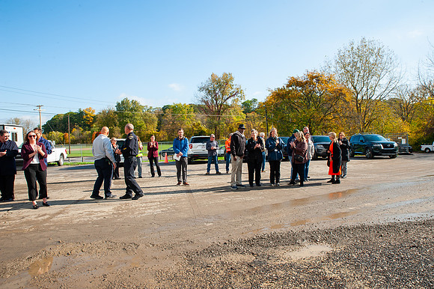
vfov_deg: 53.1
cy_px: 144
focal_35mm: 24
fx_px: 289
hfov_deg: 73.8
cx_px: 217
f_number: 16
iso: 400
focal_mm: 24
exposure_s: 1/200
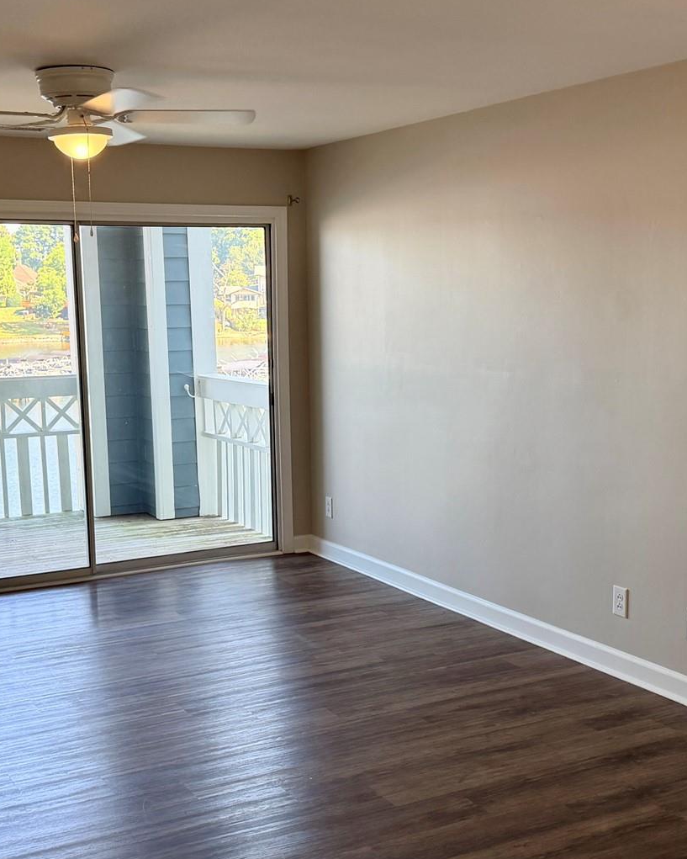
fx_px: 1194
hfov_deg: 32.1
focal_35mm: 47
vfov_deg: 39.5
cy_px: 466
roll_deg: +0.8
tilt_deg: -8.3
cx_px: 325
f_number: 1.78
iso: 125
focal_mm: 6.76
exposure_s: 1/204
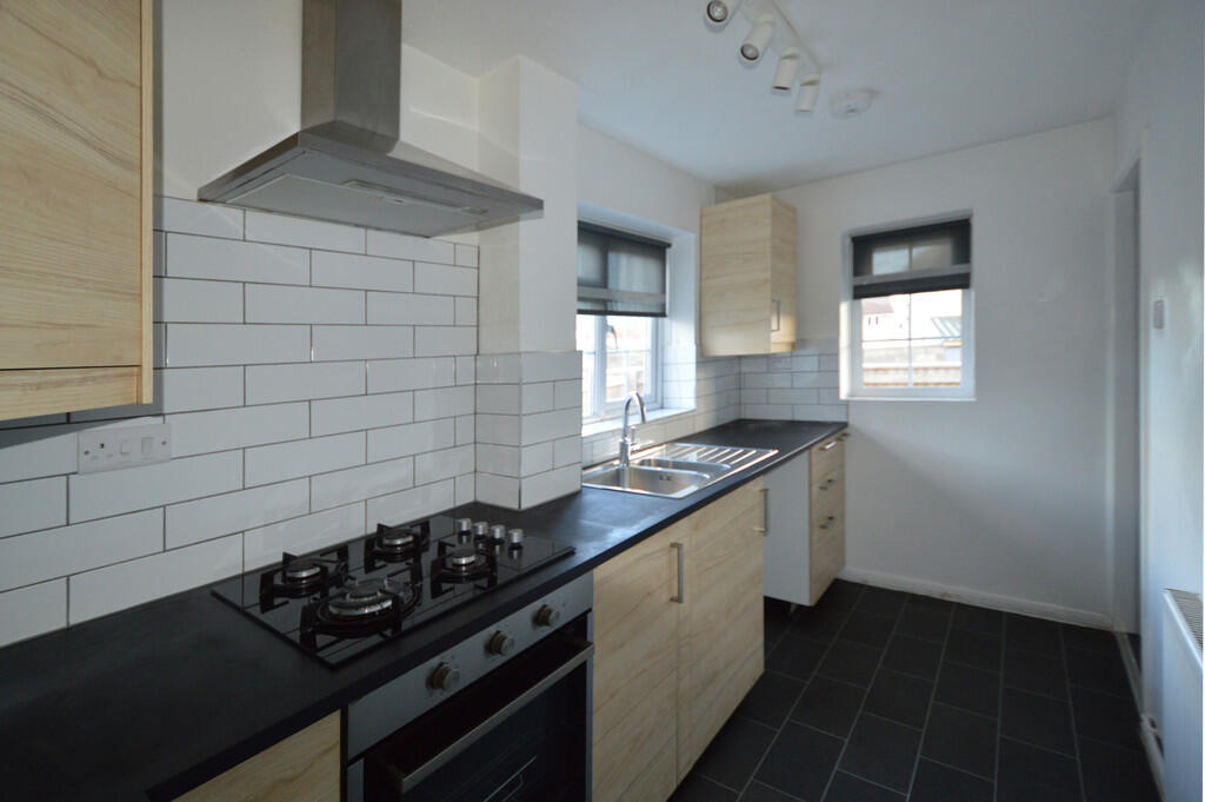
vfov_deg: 77.2
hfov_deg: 100.4
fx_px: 502
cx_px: 602
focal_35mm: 15
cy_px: 401
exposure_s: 1/60
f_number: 3.5
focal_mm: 10
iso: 800
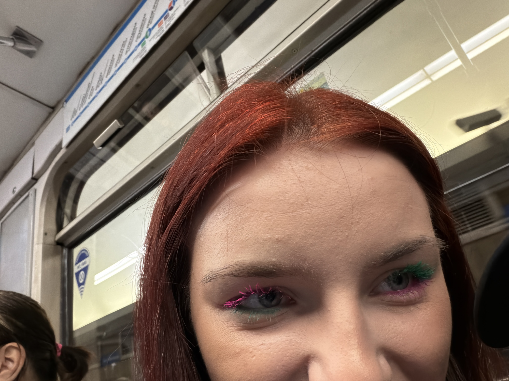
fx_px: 338
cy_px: 190
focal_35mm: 23
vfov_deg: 58.9
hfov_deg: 73.9
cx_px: 254
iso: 250
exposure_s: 1/60
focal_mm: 2.71
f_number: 1.9
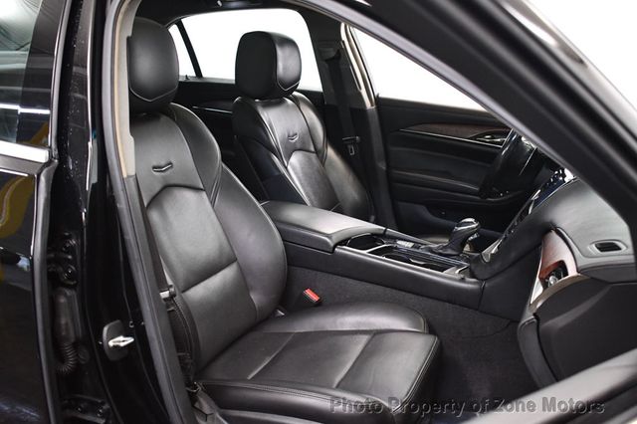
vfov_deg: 38.8
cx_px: 318
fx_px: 601
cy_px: 212
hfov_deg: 55.8
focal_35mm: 34
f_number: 3.8
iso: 3200
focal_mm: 23
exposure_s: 1/100
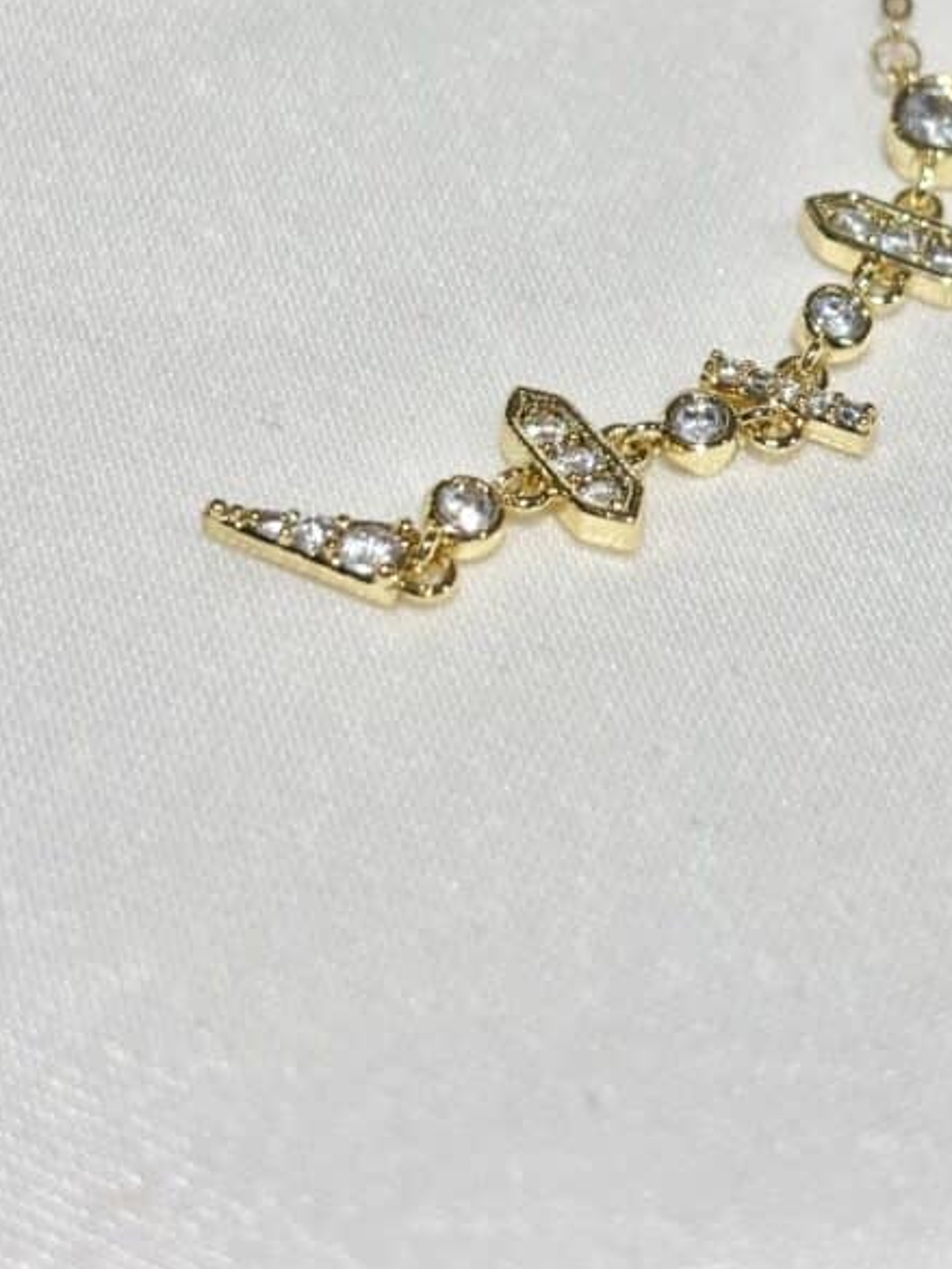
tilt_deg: -27.1
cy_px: 234
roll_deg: +3.8
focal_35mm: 91
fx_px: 3336
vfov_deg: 21.2
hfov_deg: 16.2
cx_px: 731
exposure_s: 1/405
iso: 32
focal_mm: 5.96
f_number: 1.6
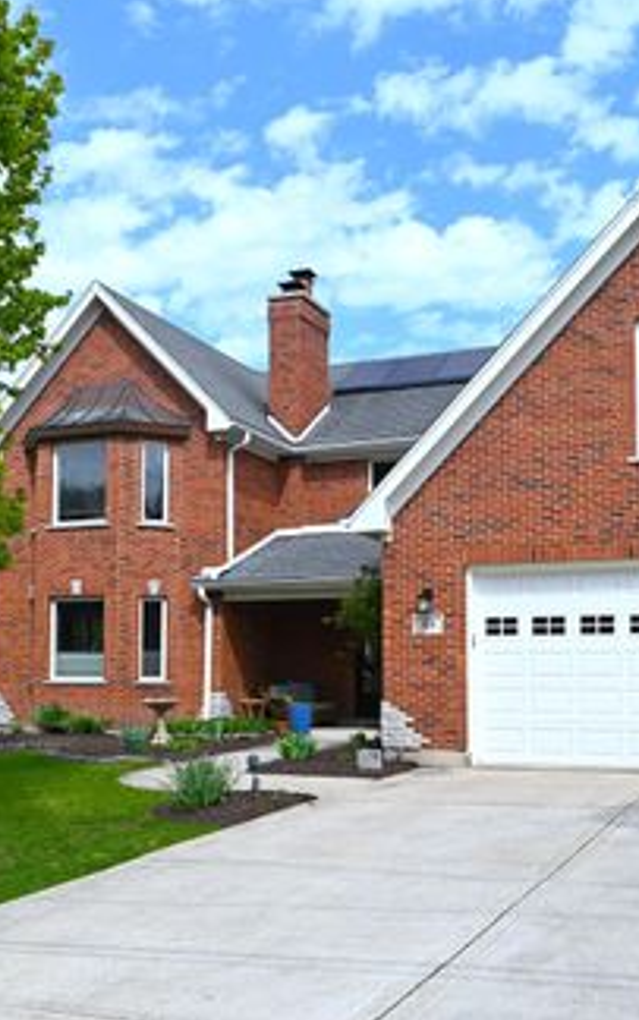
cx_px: 504
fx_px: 918
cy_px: 501
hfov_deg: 37.1
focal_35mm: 33
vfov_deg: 58.1
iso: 100
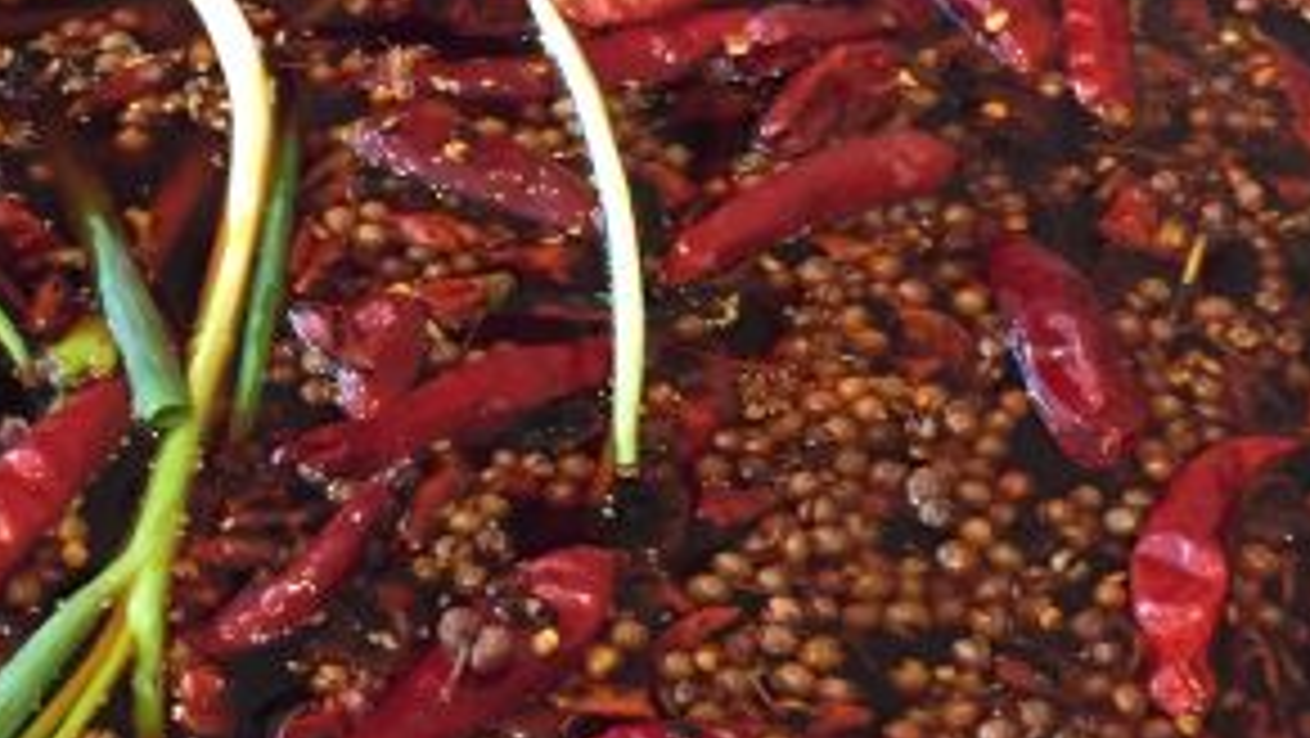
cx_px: 333
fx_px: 2641
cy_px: 457
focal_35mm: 76
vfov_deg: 15.9
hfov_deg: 27.5
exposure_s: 1/17
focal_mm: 4.15
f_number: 2.2
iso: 250
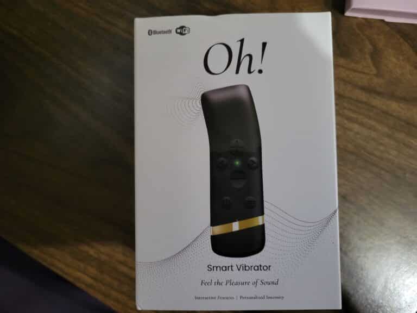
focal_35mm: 26
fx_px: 313
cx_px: 208
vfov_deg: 53.1
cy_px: 156
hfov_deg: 67.3
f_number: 1.8
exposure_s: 1/24
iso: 640
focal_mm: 5.4
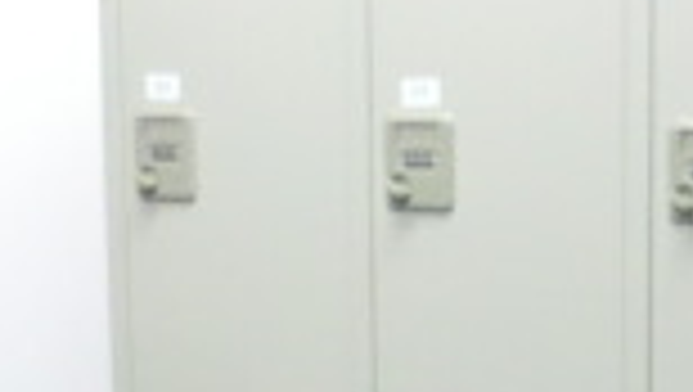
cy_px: 536
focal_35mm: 122
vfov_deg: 9.7
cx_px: 531
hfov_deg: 17.4
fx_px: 2244
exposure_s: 1/60
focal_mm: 4.9
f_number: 3.2
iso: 800
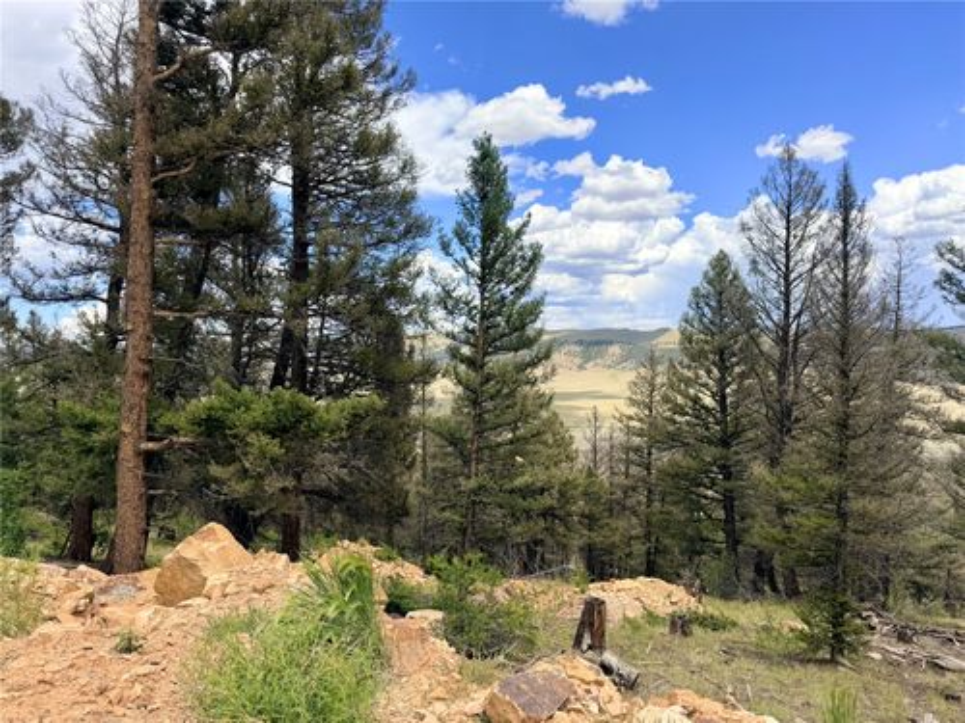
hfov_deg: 71.6
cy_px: 362
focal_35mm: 24
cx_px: 482
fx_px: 669
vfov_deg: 56.8
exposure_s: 1/3953
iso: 80
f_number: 1.78
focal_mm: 6.76
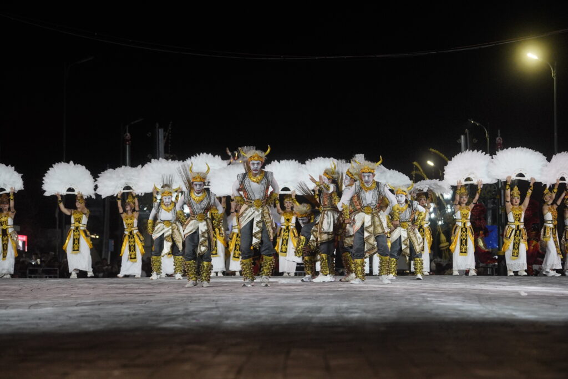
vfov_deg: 11.5
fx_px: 1878
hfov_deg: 17.2
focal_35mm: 119
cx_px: 284
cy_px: 190
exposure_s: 1/400
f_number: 4
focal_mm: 119
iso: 2500
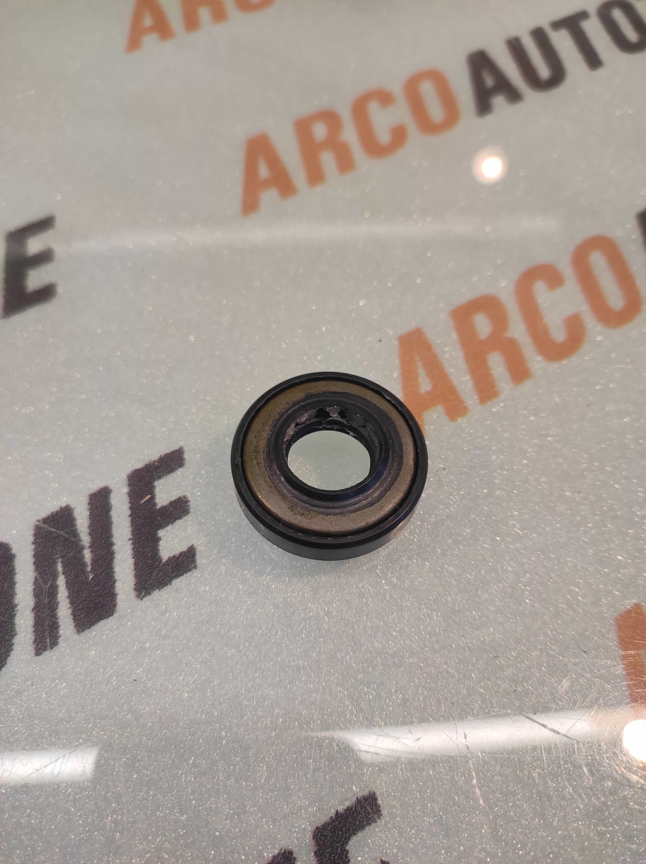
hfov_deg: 74.7
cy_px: 432
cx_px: 323
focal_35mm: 17
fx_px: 424
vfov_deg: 91.1
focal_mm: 4.74
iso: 107
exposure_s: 1/33
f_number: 1.79
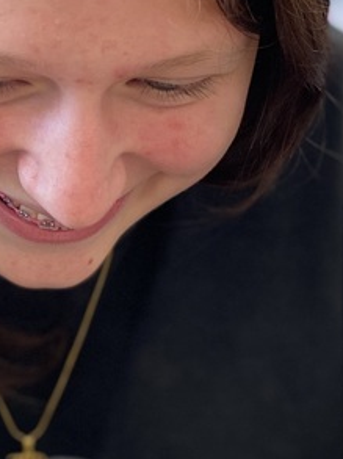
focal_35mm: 91
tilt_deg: -19.2
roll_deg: -2.5
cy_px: 237
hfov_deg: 16.0
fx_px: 1205
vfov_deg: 21.6
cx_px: 25
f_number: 1.8
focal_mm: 4.25
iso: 125
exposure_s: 1/60
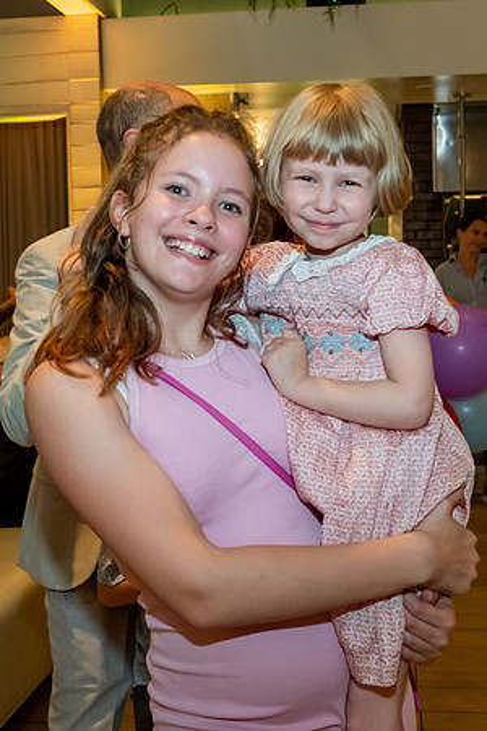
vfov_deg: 36.2
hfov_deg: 24.6
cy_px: 347
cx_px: 234
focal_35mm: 55
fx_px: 1119
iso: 1600
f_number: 4
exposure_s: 1/125
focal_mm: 23
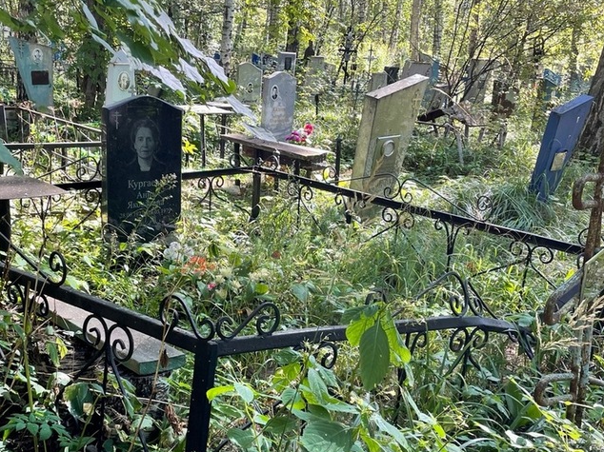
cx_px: 251
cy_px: 265
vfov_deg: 34.2
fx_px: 733
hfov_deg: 44.6
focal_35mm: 42
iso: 40
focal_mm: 4.2
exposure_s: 1/121
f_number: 1.6
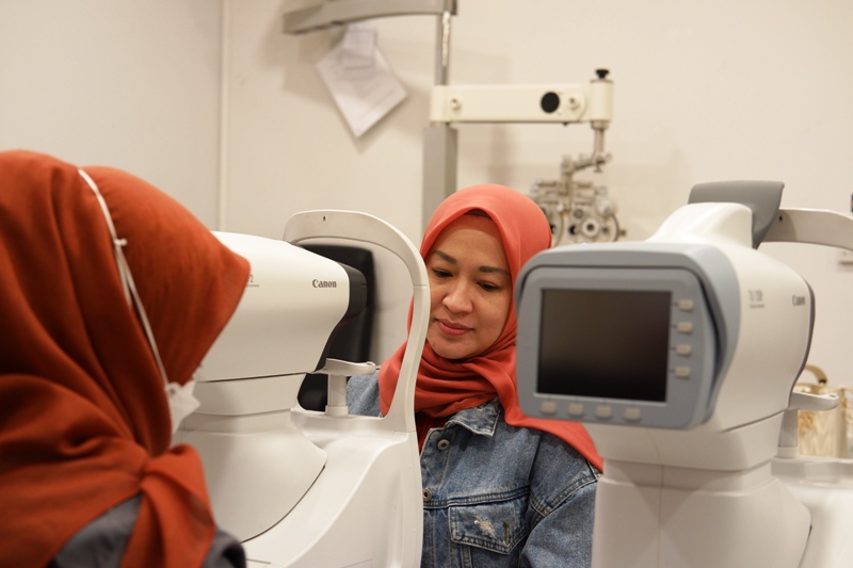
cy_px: 284
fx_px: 1255
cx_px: 426
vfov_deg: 25.5
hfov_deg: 37.5
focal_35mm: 53
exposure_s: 1/80
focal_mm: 35
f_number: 3.2
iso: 1250
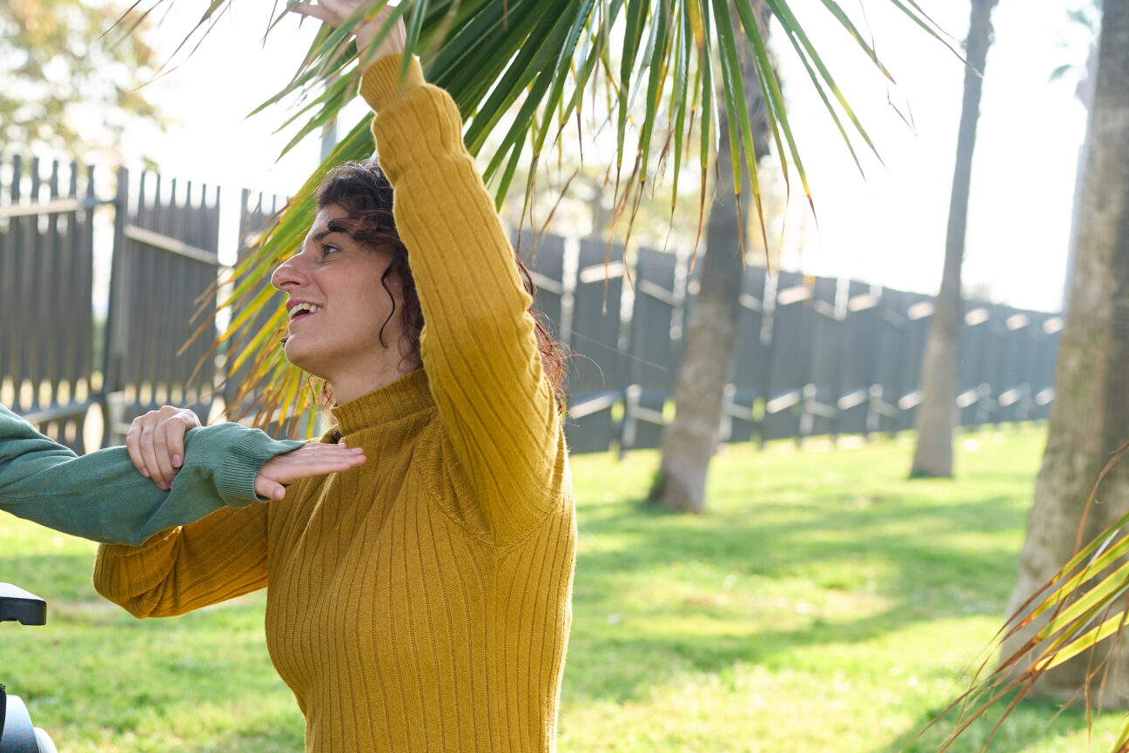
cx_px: 91
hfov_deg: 25.4
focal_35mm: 77
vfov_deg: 17.4
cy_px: 689
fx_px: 2415
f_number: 2.8
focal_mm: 39
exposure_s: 1/250
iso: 100
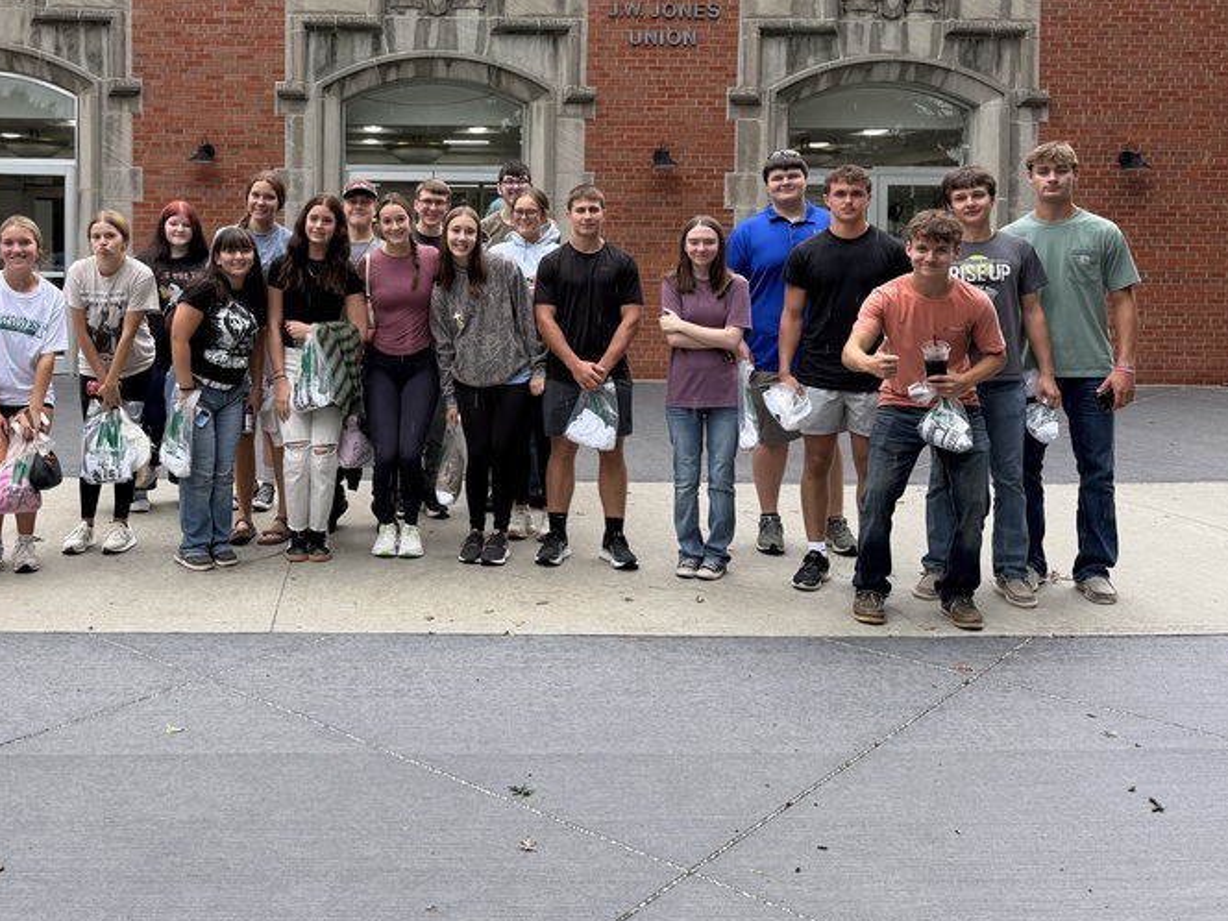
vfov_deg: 38.1
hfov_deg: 49.2
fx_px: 1313
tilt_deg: -0.9
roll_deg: -0.5
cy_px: 277
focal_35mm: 37
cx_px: 398
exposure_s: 1/372
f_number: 1.78
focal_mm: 6.76
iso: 80
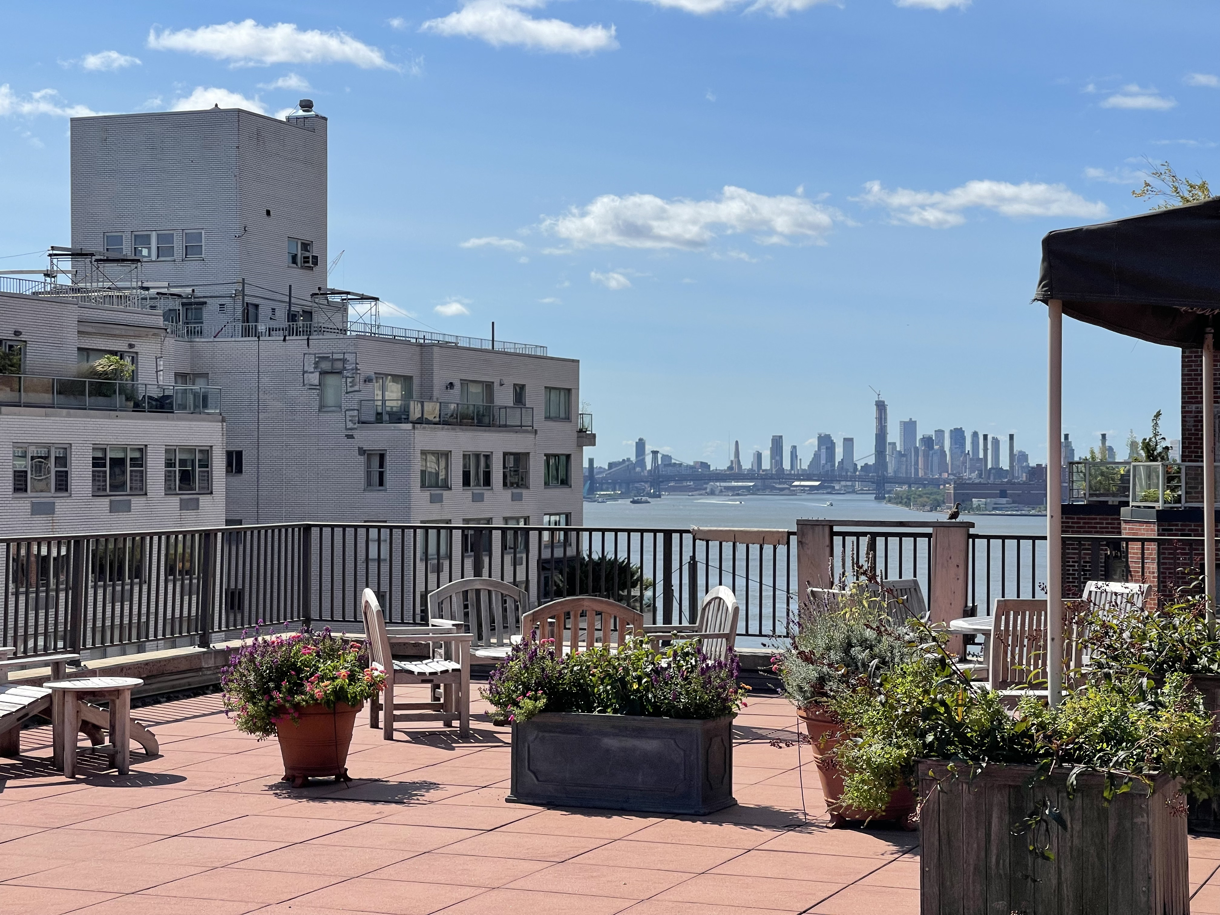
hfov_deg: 30.3
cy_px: 458
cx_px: 610
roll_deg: +0.1
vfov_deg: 22.9
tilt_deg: +0.8
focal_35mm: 64
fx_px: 2256
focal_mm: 7.5
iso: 20
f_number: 2.2
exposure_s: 1/2016
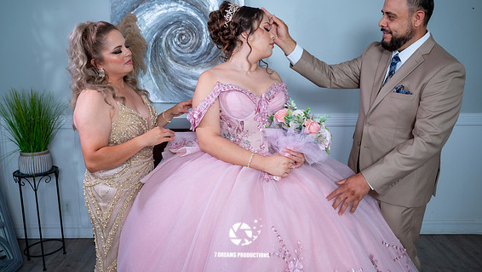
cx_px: 242
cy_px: 119
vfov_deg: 36.7
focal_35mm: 32
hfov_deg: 61.0
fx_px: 409
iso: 1250
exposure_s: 1/60
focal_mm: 29.5
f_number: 4
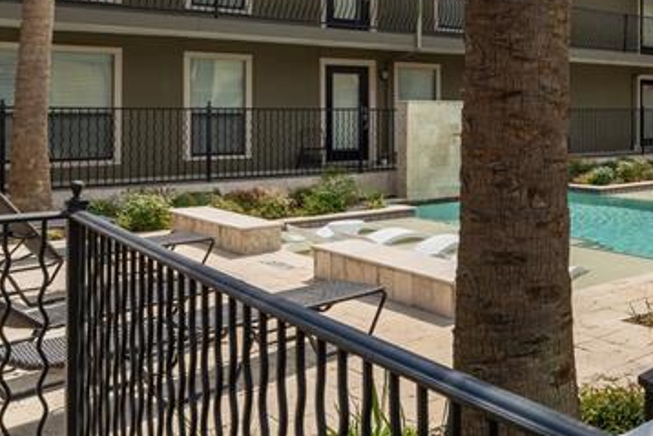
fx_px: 726
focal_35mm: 40
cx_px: 772
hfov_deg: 37.5
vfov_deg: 32.7
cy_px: 100
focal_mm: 14
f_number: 7.1
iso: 100
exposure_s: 1/5000
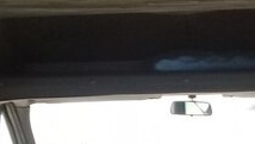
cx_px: 167
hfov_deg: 20.5
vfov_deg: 10.9
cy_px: 265
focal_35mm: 104
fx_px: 704
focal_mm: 3.3
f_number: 2.2
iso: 50
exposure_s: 1/33
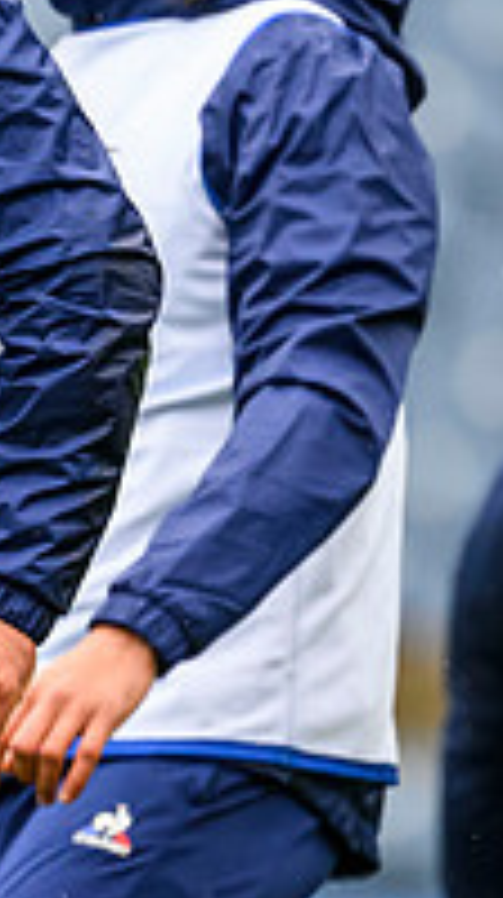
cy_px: 326
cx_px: -346
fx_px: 51675
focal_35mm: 2172
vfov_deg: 1.0
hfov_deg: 0.6
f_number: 4
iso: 2500
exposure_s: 1/1000
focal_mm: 560
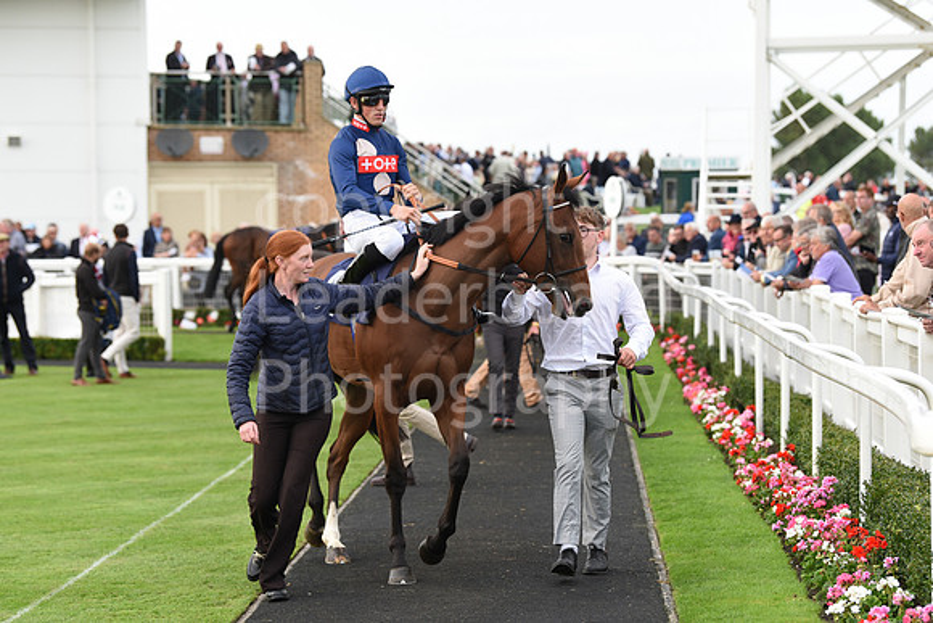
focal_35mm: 116
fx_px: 3007
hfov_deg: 17.6
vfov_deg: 11.8
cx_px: 466
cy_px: 312
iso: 640
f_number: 4.5
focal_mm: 116
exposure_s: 1/640
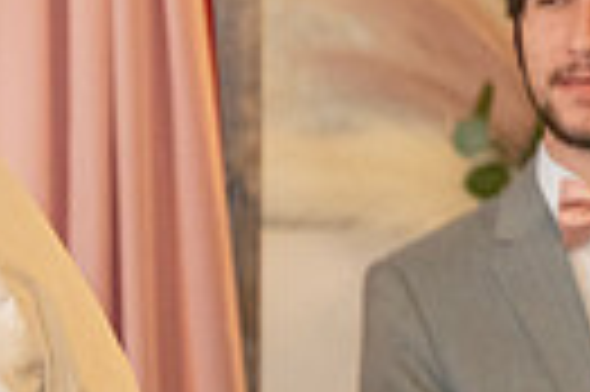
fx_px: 7971
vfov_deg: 2.8
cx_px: -631
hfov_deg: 4.2
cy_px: 453
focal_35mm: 487
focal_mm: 110
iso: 1600
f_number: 2.8
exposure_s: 1/125
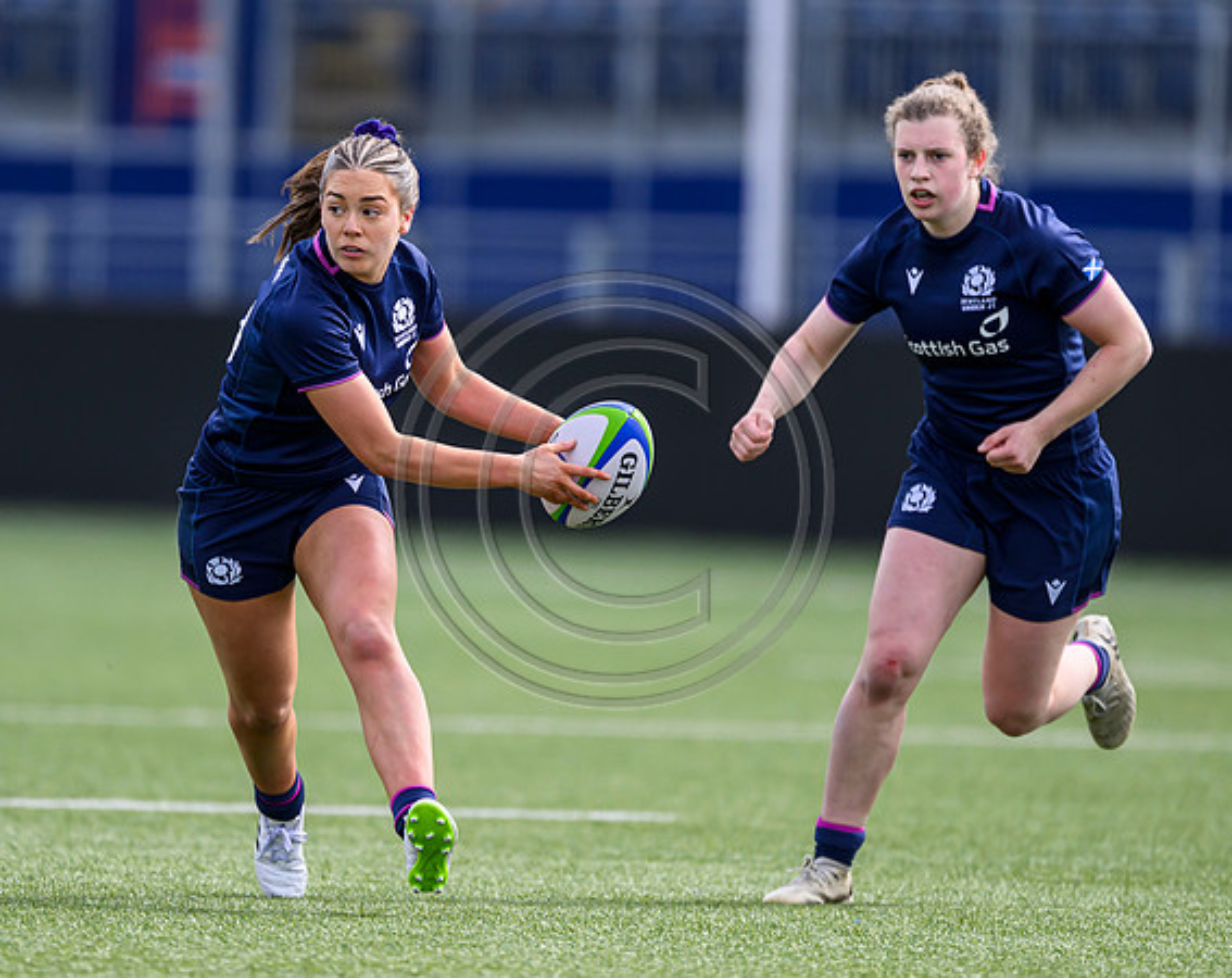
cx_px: 420
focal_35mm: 813
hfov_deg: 2.4
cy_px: 469
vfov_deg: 1.9
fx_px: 29548
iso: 500
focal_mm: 560
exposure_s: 1/2000
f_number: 4
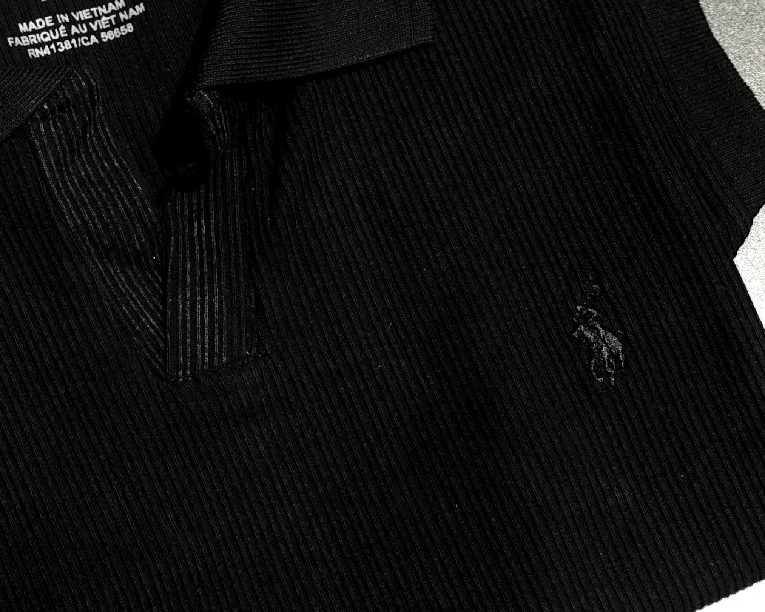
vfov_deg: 15.2
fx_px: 2287
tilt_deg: -72.0
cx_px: 242
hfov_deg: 18.9
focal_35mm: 101
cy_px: 166
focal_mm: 6
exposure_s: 1/24
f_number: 2.4
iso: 160
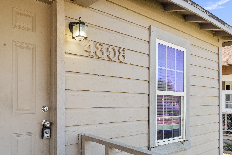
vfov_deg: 45.4
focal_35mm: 28
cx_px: 56
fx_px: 180
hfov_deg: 61.5
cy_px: 108
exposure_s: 1/250
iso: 1250
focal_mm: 16
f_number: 8
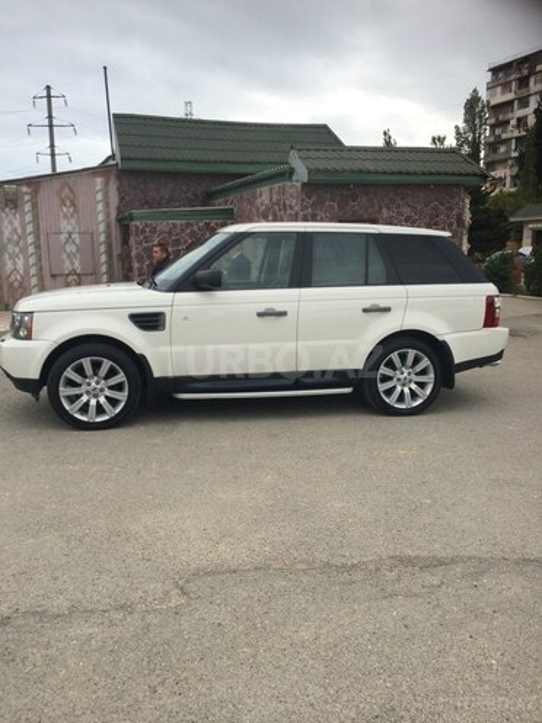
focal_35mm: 29
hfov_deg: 48.2
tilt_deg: -13.6
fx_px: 605
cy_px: 362
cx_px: 271
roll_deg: +1.0
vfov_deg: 61.7
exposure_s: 1/805
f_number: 2.2
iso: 32
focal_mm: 4.15
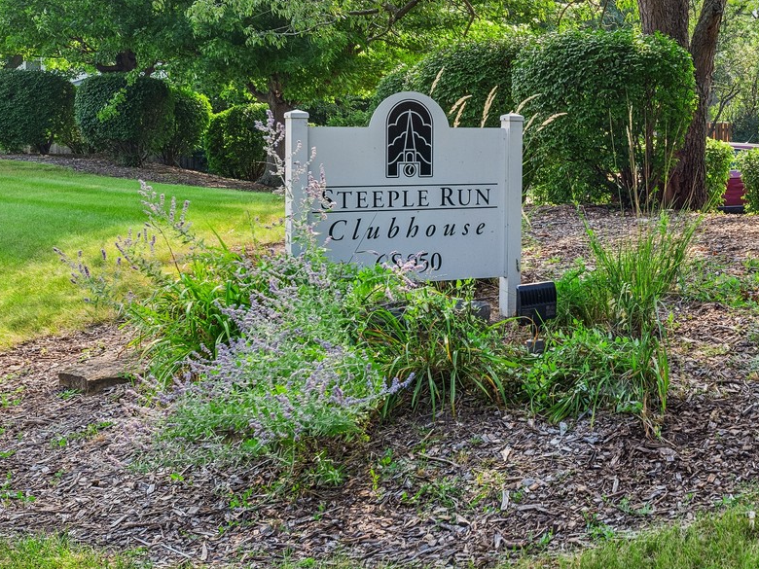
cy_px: 173
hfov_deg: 26.9
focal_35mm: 70
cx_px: 672
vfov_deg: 20.9
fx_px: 1535
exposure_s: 1/60
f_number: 11
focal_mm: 35
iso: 400
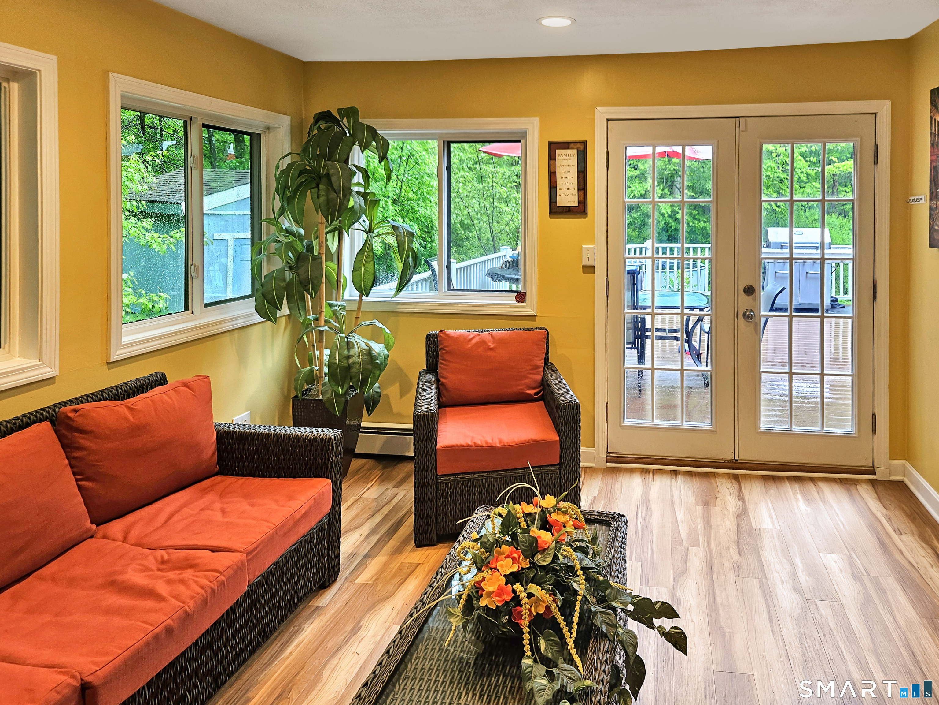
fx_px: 624
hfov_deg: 73.9
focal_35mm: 23
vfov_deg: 58.9
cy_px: 352
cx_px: 470
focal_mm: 5.4
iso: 100
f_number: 1.8
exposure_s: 1/59
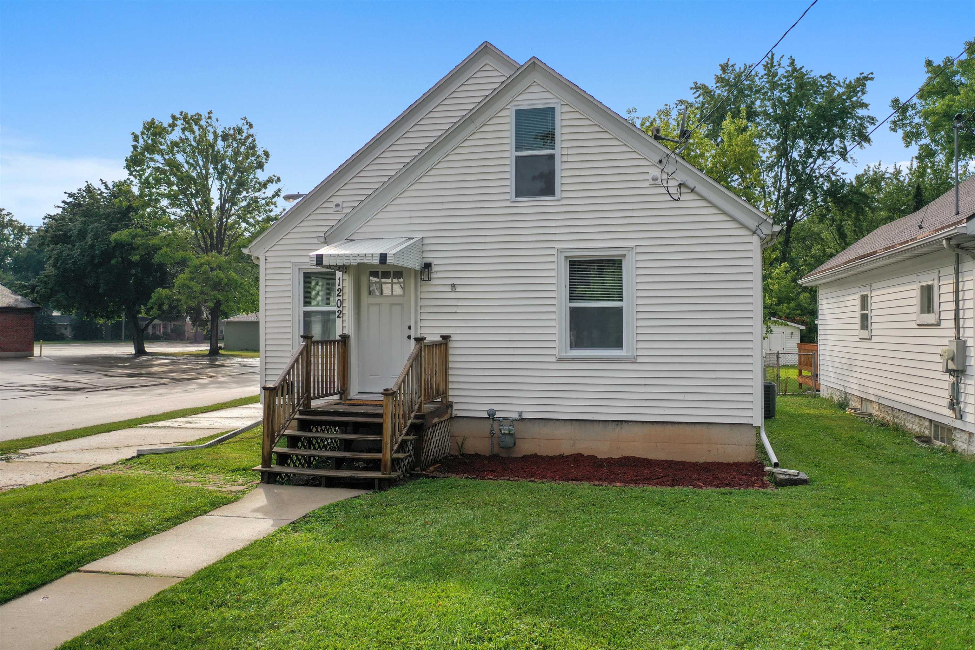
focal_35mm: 28
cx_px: 488
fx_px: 758
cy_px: 325
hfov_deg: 65.5
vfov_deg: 46.4
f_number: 5
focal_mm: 10.26
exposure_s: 1/120
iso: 100
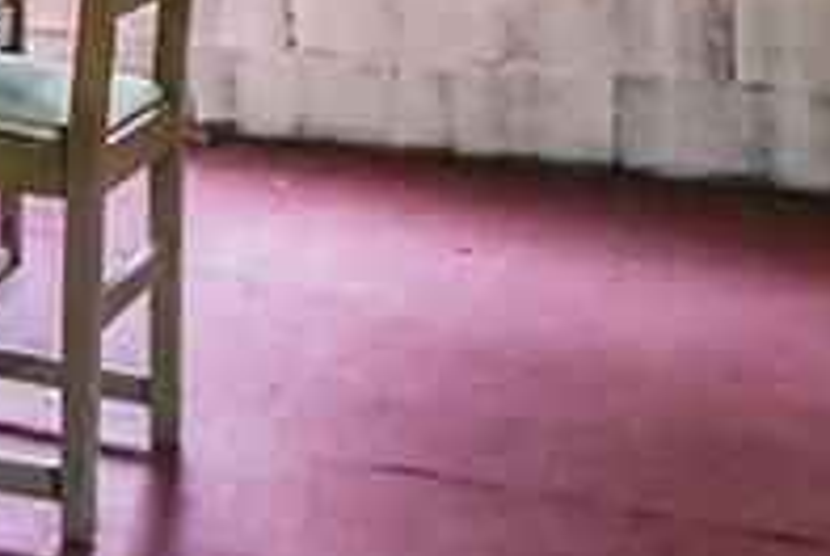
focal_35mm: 83
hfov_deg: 20.4
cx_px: -472
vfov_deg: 15.2
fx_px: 1916
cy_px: -301
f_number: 11
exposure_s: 1/125
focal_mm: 16
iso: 4000
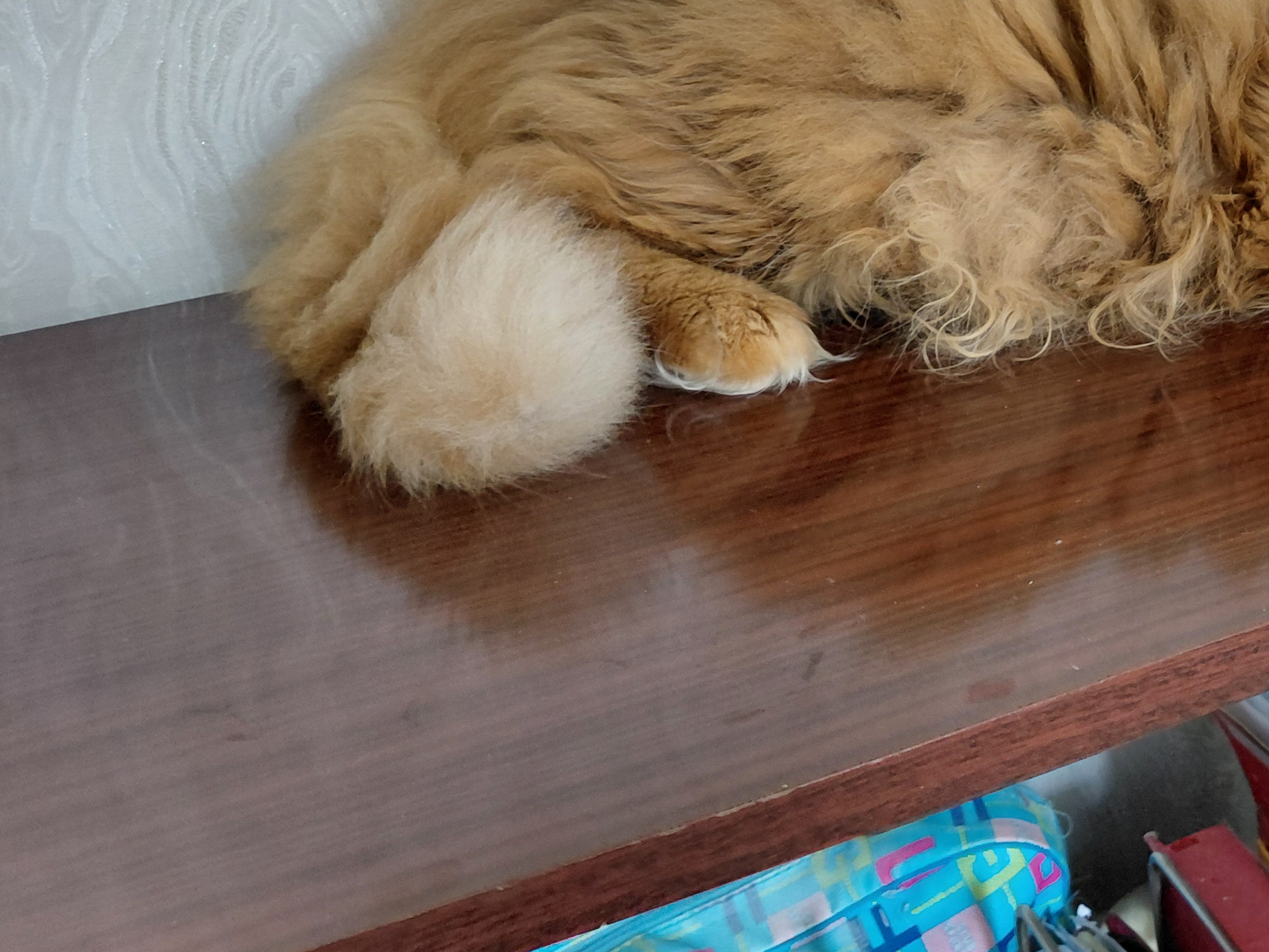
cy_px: 190
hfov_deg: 35.6
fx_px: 1796
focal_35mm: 49
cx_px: 1234
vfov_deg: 29.0
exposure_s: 1/60
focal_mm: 4.69
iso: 200
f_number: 1.8
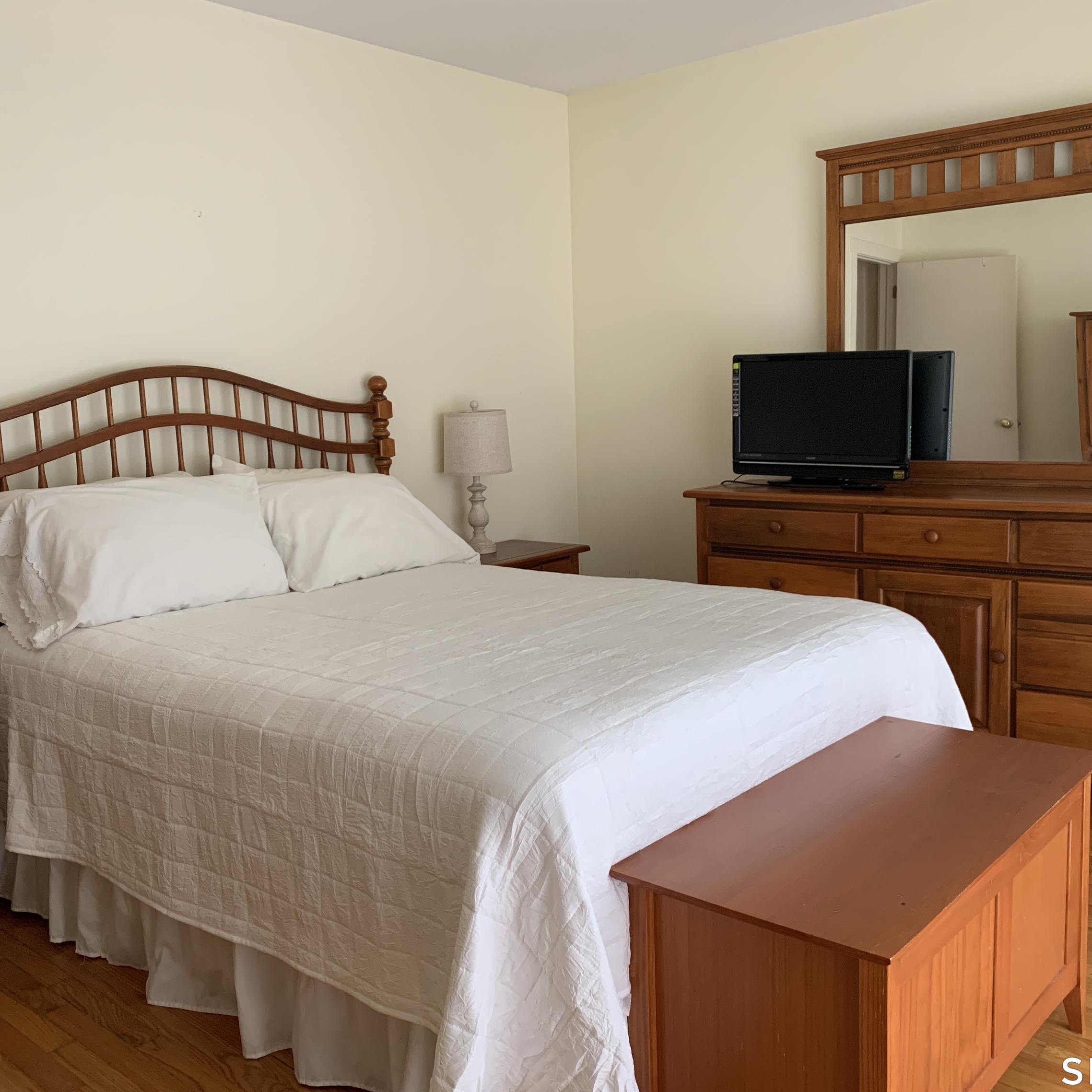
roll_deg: +1.3
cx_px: 544
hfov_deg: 52.5
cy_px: 544
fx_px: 1106
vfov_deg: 52.5
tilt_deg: -7.4
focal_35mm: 31
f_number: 1.8
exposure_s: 1/60
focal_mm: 4.25
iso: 160
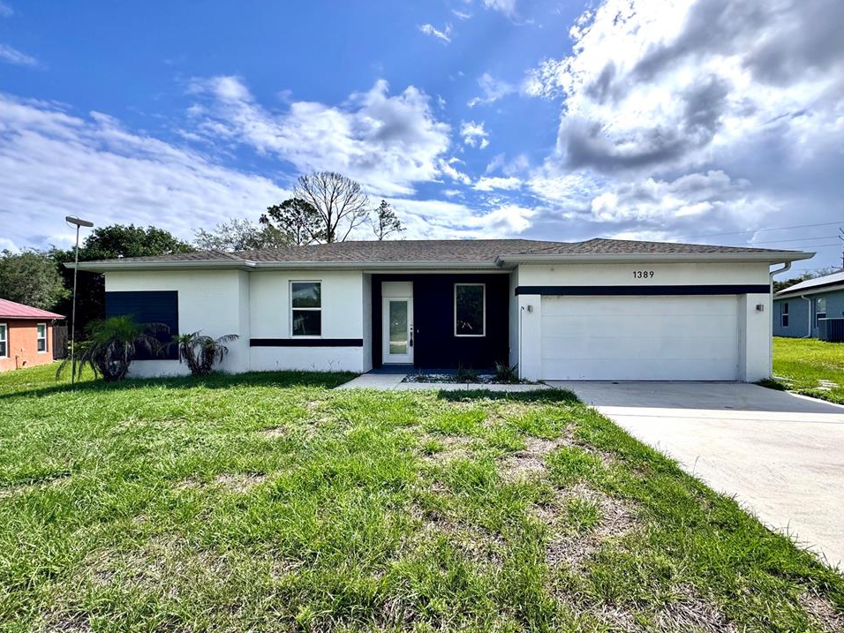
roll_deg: -0.1
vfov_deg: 81.7
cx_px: 449
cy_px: 327
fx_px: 366
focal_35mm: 15
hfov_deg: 98.0
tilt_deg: -1.0
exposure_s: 1/2874
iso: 50
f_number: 2.2
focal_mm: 2.22
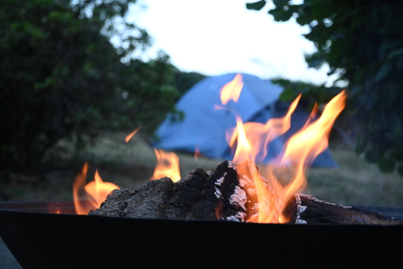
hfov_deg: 31.9
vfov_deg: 21.6
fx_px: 705
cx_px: 202
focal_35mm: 63
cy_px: 134
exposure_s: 1/125
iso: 2000
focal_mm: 42
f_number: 5.6
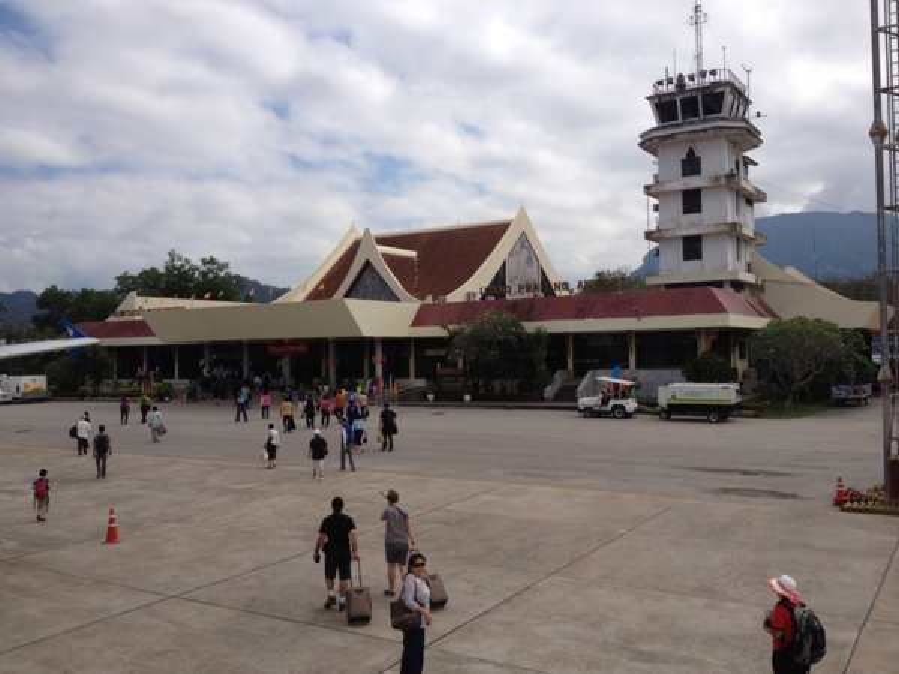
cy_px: 337
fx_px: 909
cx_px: 450
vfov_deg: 40.7
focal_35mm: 35
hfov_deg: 52.6
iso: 64
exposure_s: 1/2632
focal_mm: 4.28
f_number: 2.4
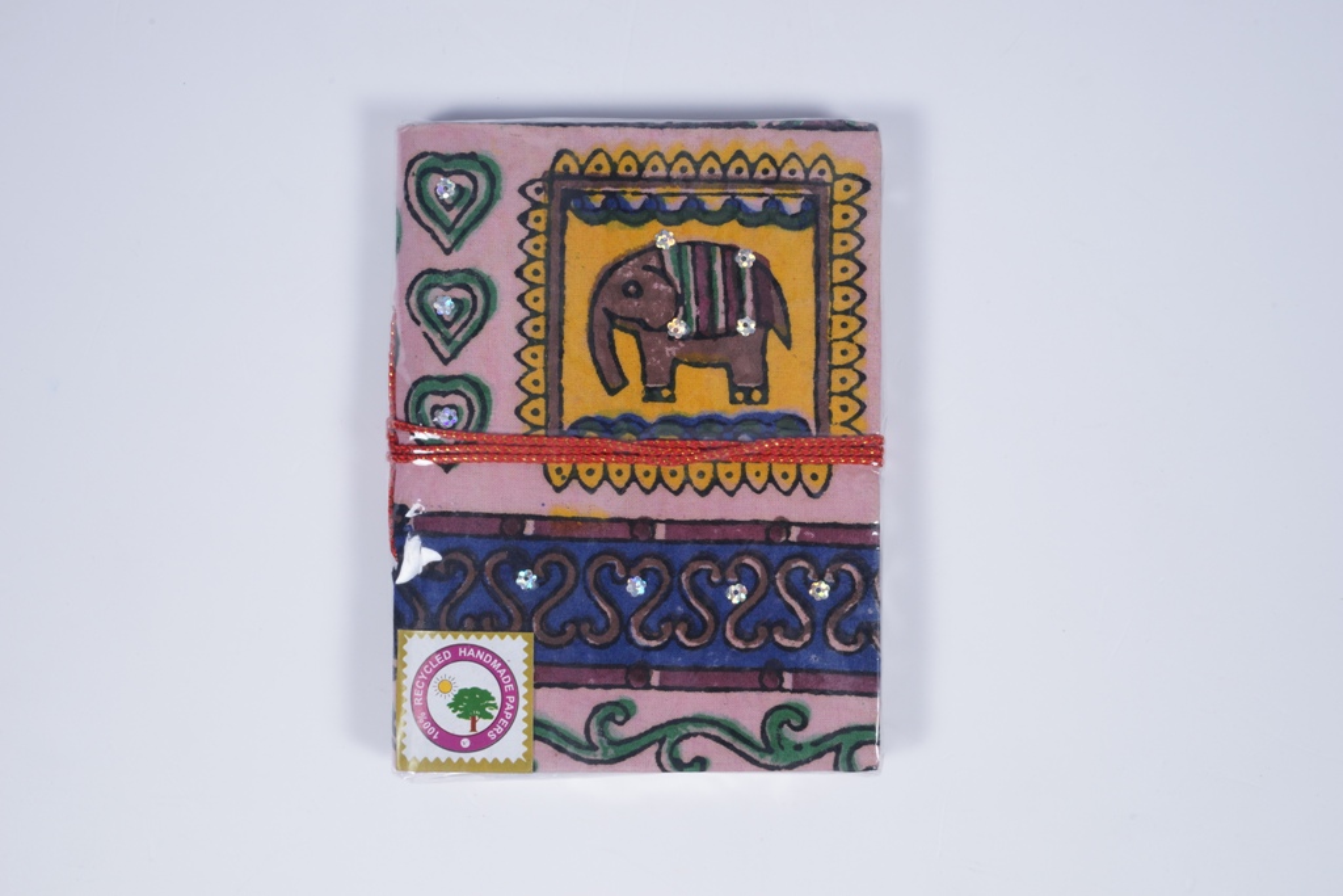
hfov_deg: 36.2
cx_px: 672
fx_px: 2052
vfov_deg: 24.6
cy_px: 448
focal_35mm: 55
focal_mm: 55
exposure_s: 1/160
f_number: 16
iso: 250
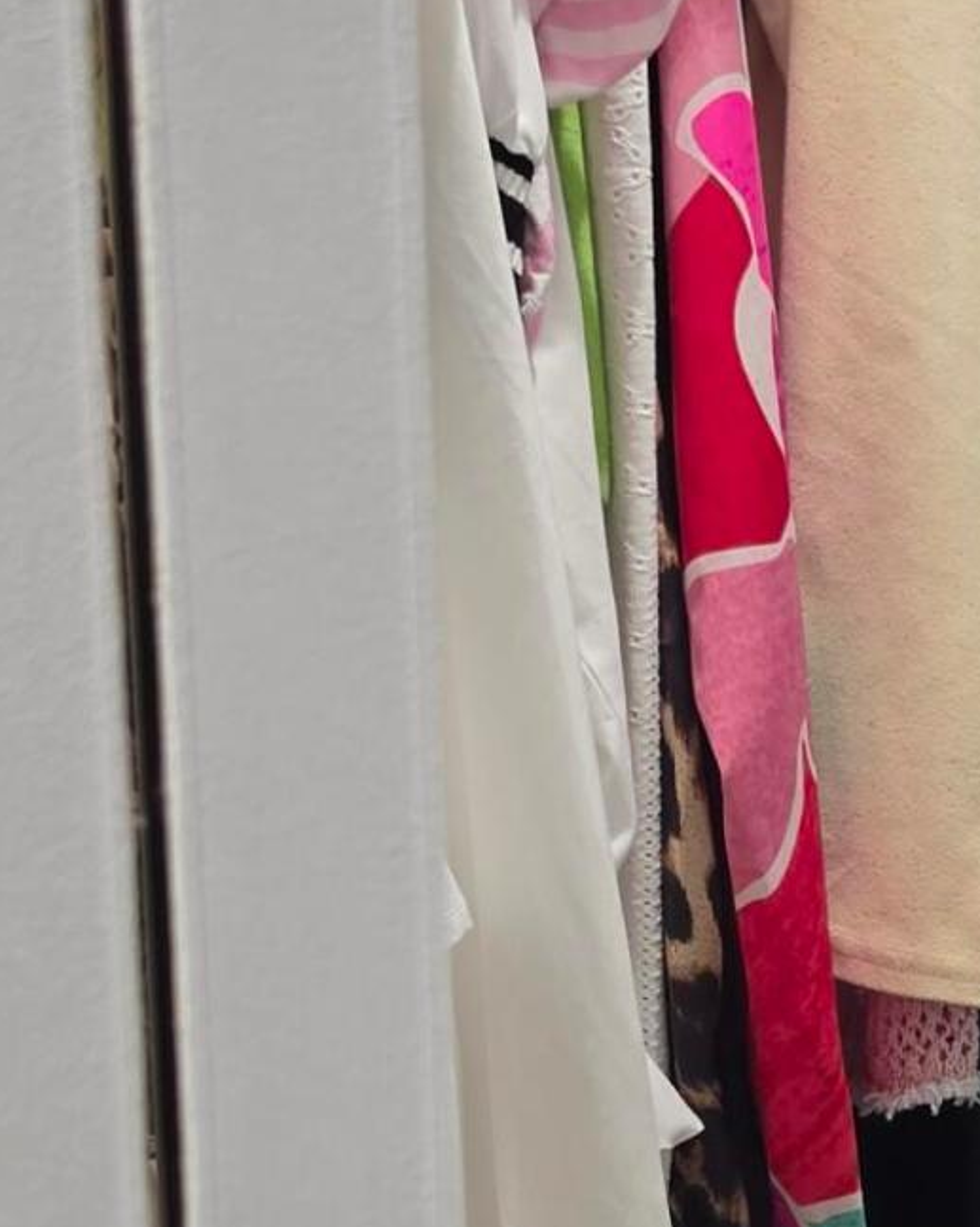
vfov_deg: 18.8
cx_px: 1357
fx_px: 3628
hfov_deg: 14.6
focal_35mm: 100
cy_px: 1180
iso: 250
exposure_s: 1/120
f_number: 1.4
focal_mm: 6.5
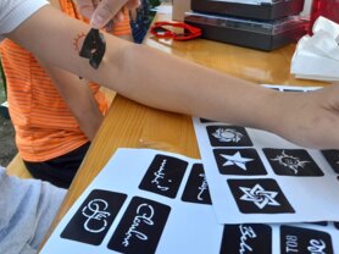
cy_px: 125
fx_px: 352
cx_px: 118
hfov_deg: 50.6
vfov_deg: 39.6
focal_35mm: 36
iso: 25
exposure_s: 1/50
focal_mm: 4.6
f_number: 2
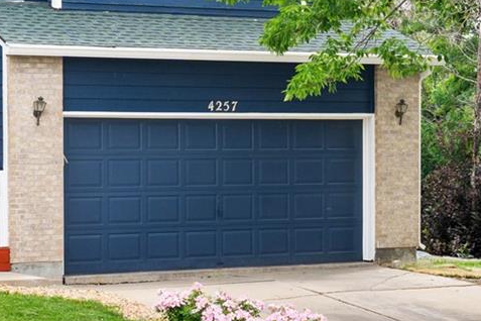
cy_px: 141
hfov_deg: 19.5
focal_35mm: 104
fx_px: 1389
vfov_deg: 13.2
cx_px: 103
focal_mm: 31
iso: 160
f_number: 9
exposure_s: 1/200
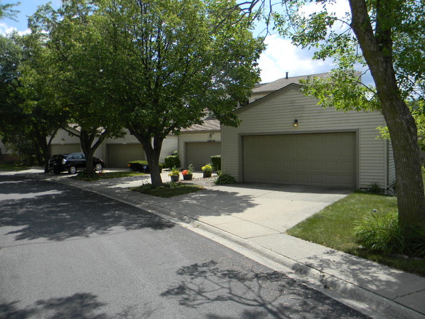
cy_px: 160
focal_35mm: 28
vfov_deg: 49.7
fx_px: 344
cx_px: 212
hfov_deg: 63.4
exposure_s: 1/817
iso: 80
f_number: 3.5
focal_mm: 5
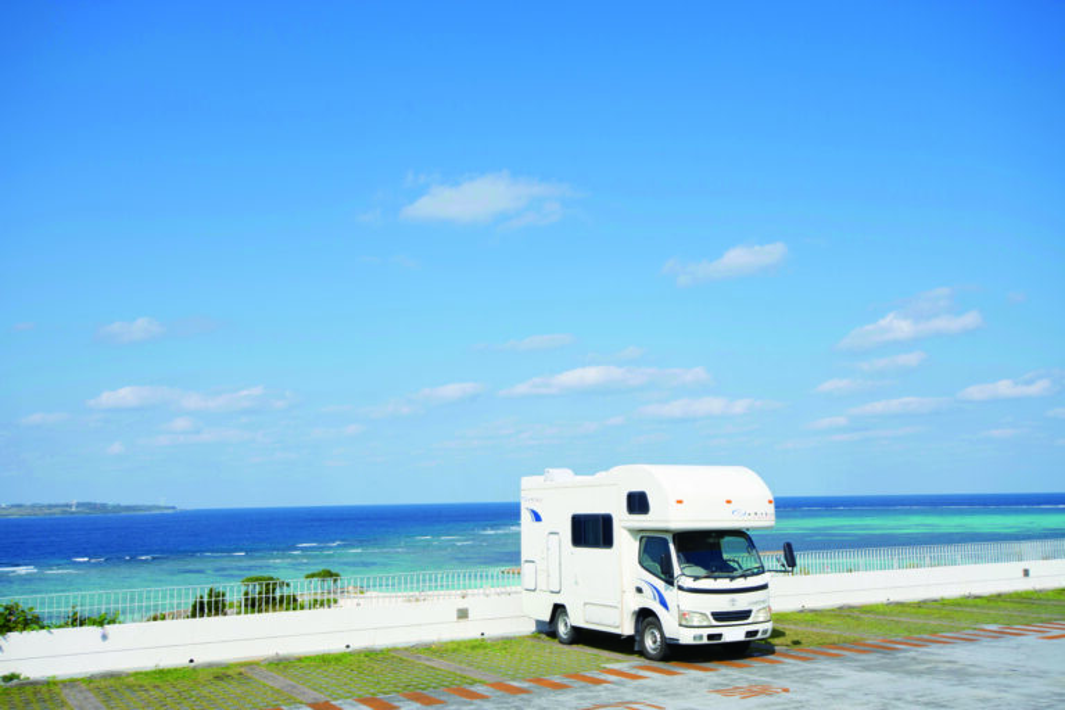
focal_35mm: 36
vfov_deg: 36.9
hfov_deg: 53.1
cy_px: 355
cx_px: 532
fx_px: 1065
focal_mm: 24
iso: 100
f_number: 9
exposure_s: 1/200
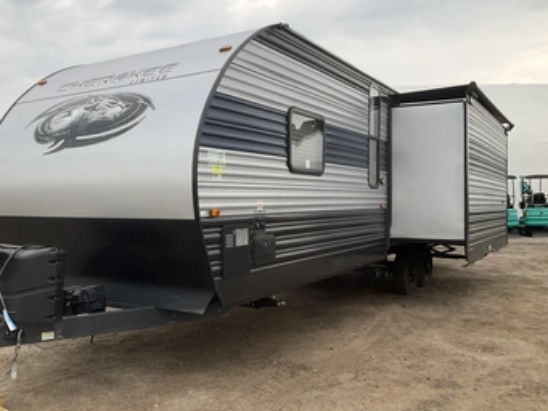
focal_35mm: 34
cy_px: 204
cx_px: 230
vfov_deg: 41.8
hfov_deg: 53.7
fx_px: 538
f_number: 1.8
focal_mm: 3
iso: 25
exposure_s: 1/257
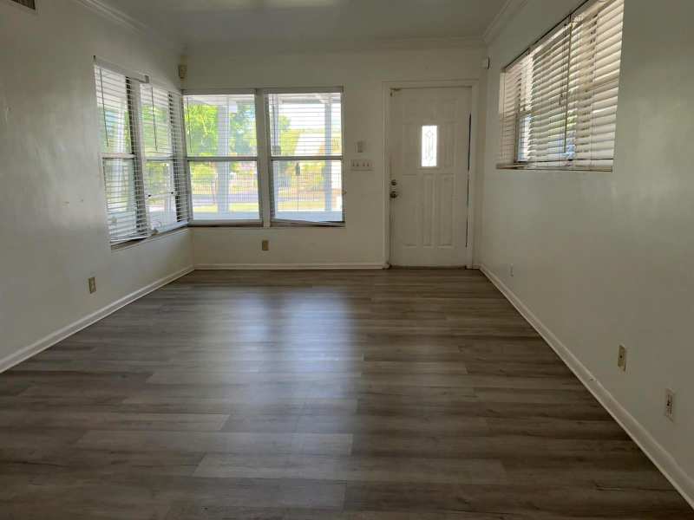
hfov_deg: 71.6
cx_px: 347
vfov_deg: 56.8
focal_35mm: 24
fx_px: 481
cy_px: 260
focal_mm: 6.76
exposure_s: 1/205
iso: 200
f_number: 1.78
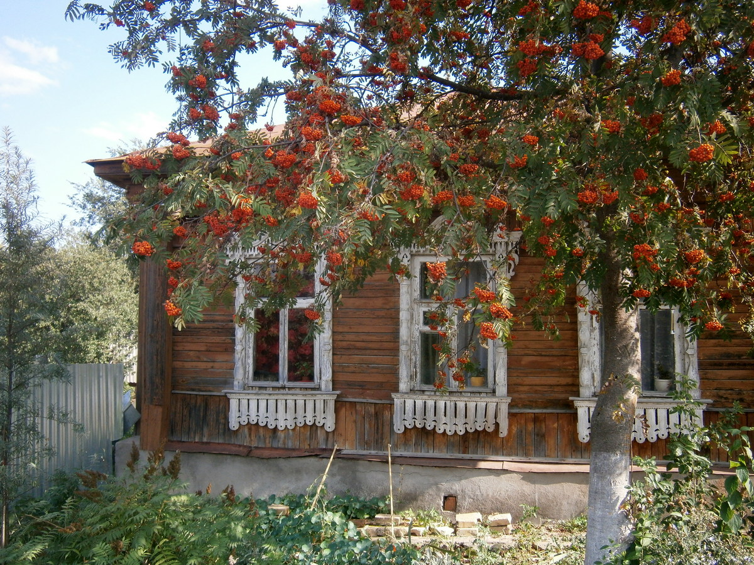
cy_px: 282
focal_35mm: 36
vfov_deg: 39.7
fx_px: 784
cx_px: 377
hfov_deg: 51.4
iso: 80
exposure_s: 1/200
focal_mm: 6.4
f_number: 3.1
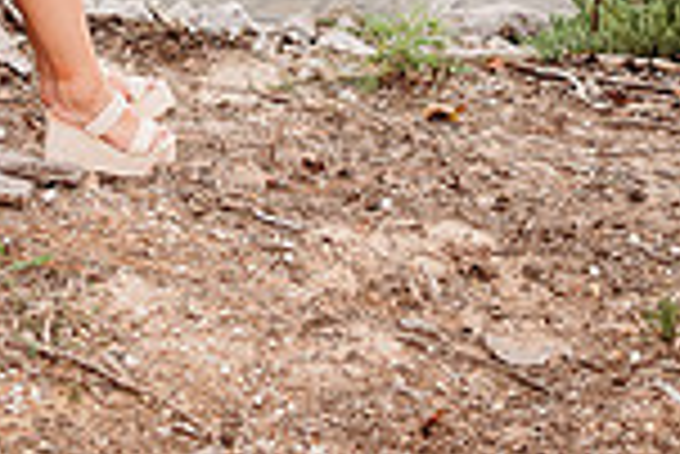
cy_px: -411
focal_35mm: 92
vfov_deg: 13.2
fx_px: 1739
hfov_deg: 20.9
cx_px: -95
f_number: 2.2
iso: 200
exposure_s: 1/500
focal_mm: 24
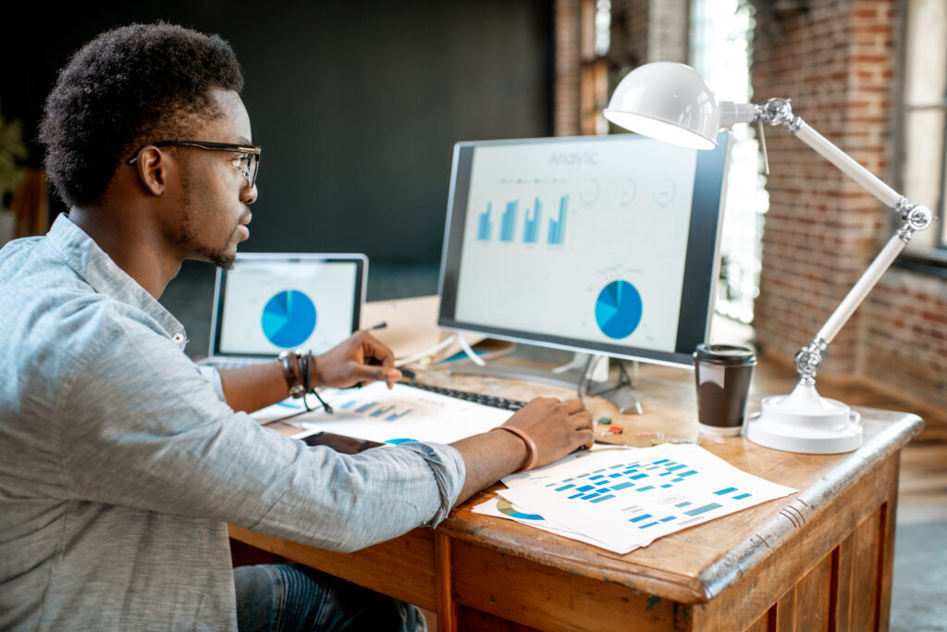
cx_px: 474
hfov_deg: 54.4
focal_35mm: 35
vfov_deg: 37.9
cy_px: 316
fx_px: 921
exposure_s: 1/160
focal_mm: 35
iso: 250
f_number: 2.2
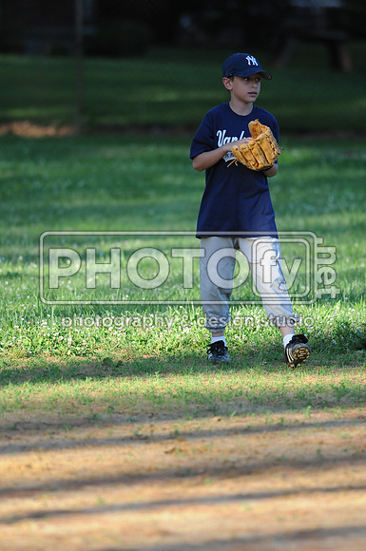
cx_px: 183
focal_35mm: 450
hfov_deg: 3.0
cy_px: 276
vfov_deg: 4.6
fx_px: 6883
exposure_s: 1/1250
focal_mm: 300
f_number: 4
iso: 800
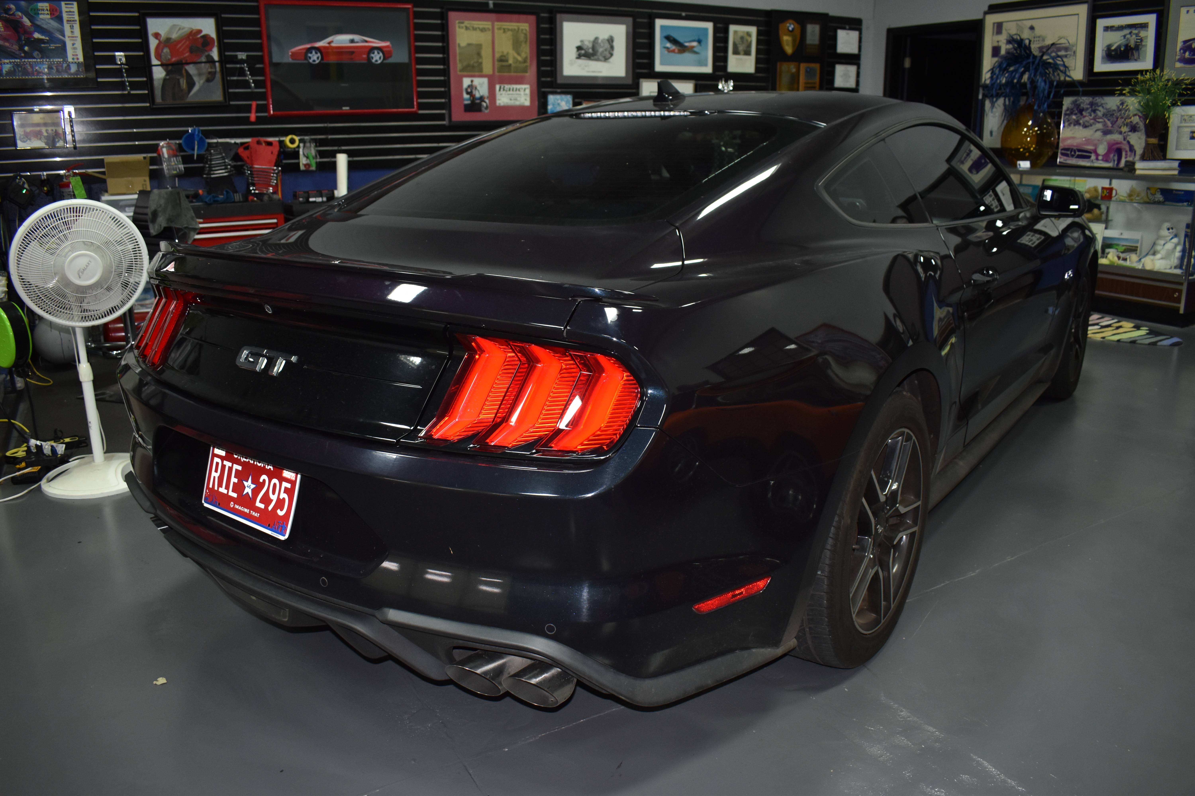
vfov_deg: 47.9
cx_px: 598
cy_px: 398
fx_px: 896
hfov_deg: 67.4
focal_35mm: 27
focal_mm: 18
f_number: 3.5
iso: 800
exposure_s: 1/160
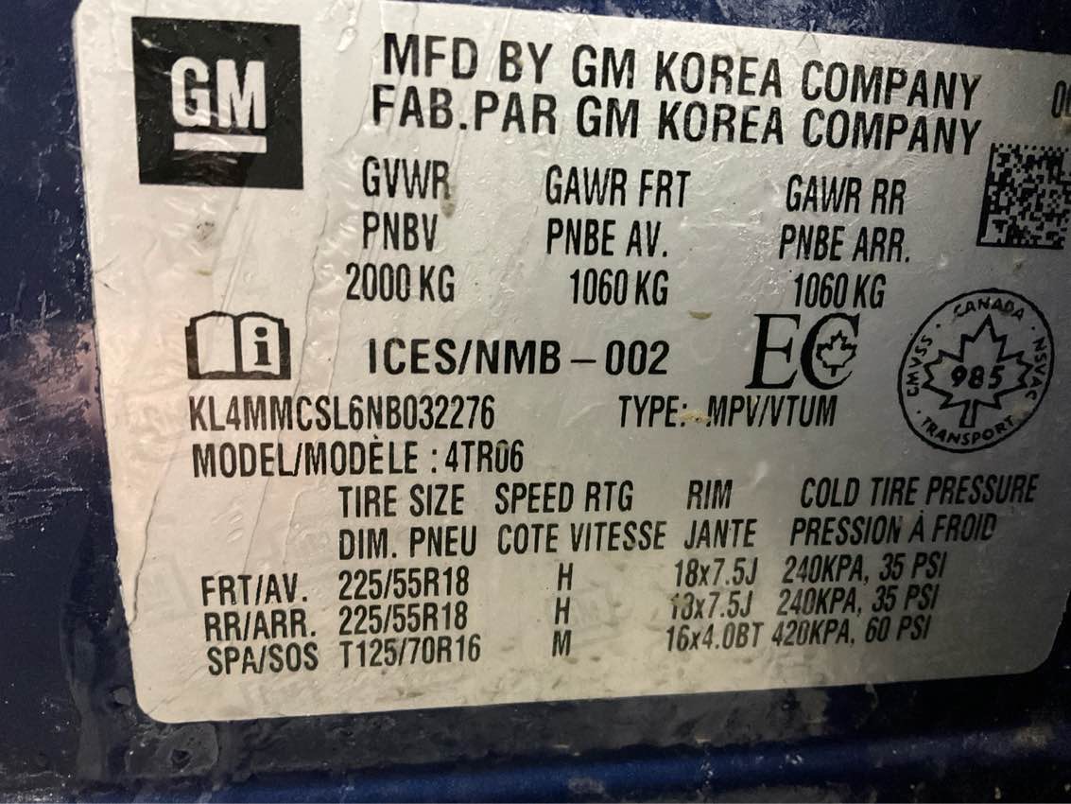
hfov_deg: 61.7
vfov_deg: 48.2
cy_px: 402
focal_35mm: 29
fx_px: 897
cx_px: 536
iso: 500
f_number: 1.8
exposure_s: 1/30
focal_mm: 3
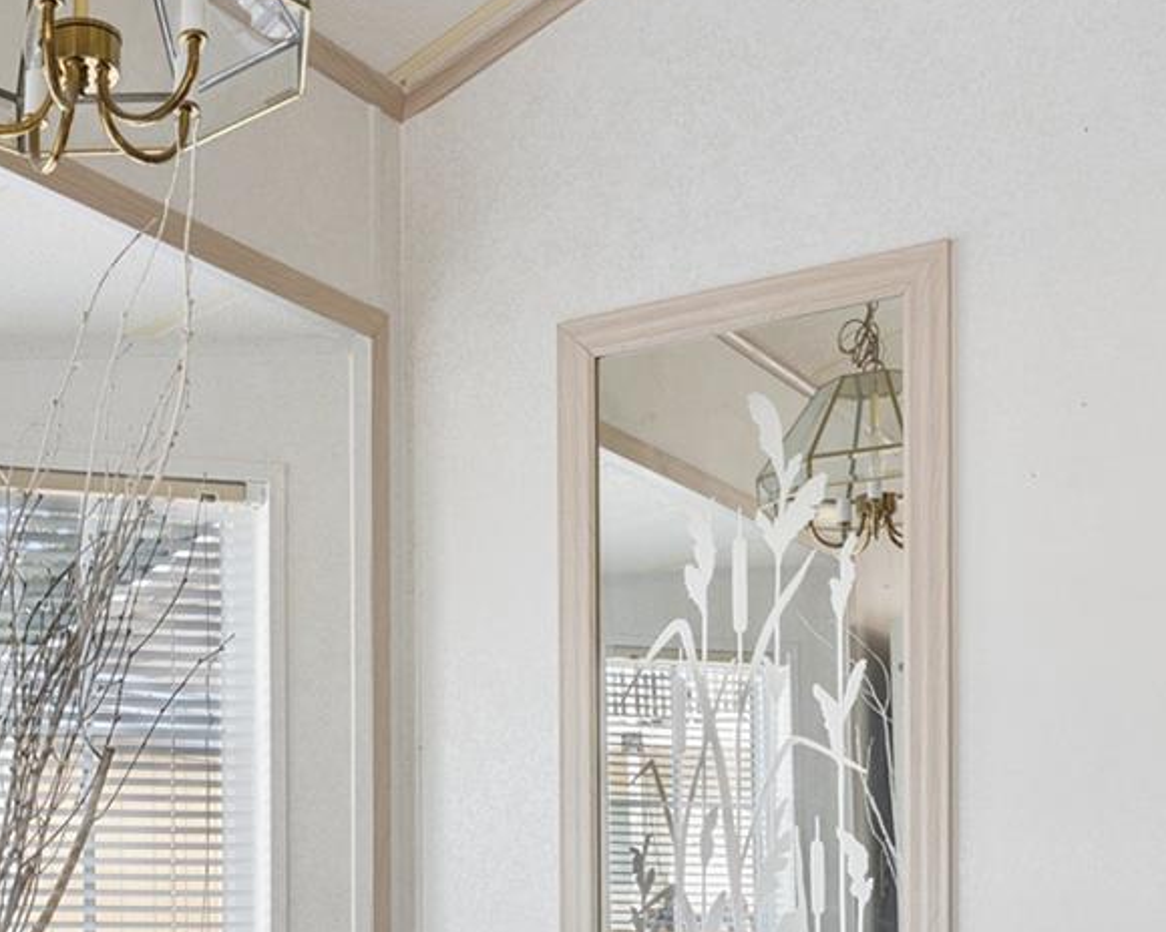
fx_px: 1875
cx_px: 187
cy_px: 927
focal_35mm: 54
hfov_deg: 33.3
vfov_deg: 26.5
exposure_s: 1/15
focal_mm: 16.4
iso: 200
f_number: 13
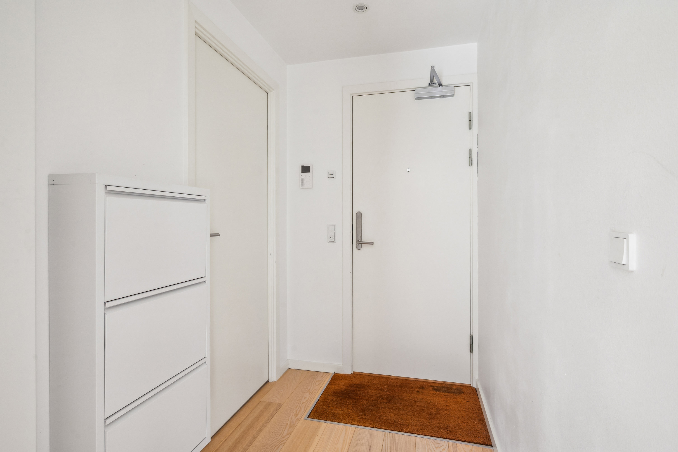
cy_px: 226
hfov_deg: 91.6
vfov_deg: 68.9
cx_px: 339
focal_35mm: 18
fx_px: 330
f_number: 9
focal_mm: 17.5
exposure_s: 1/50
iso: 640
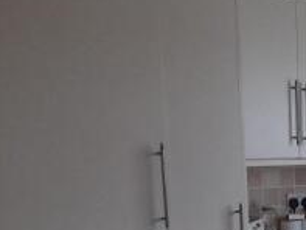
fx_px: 655
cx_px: 450
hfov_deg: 22.1
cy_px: 257
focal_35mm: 74
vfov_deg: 19.1
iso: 320
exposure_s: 1/60
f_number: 2
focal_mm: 4.6
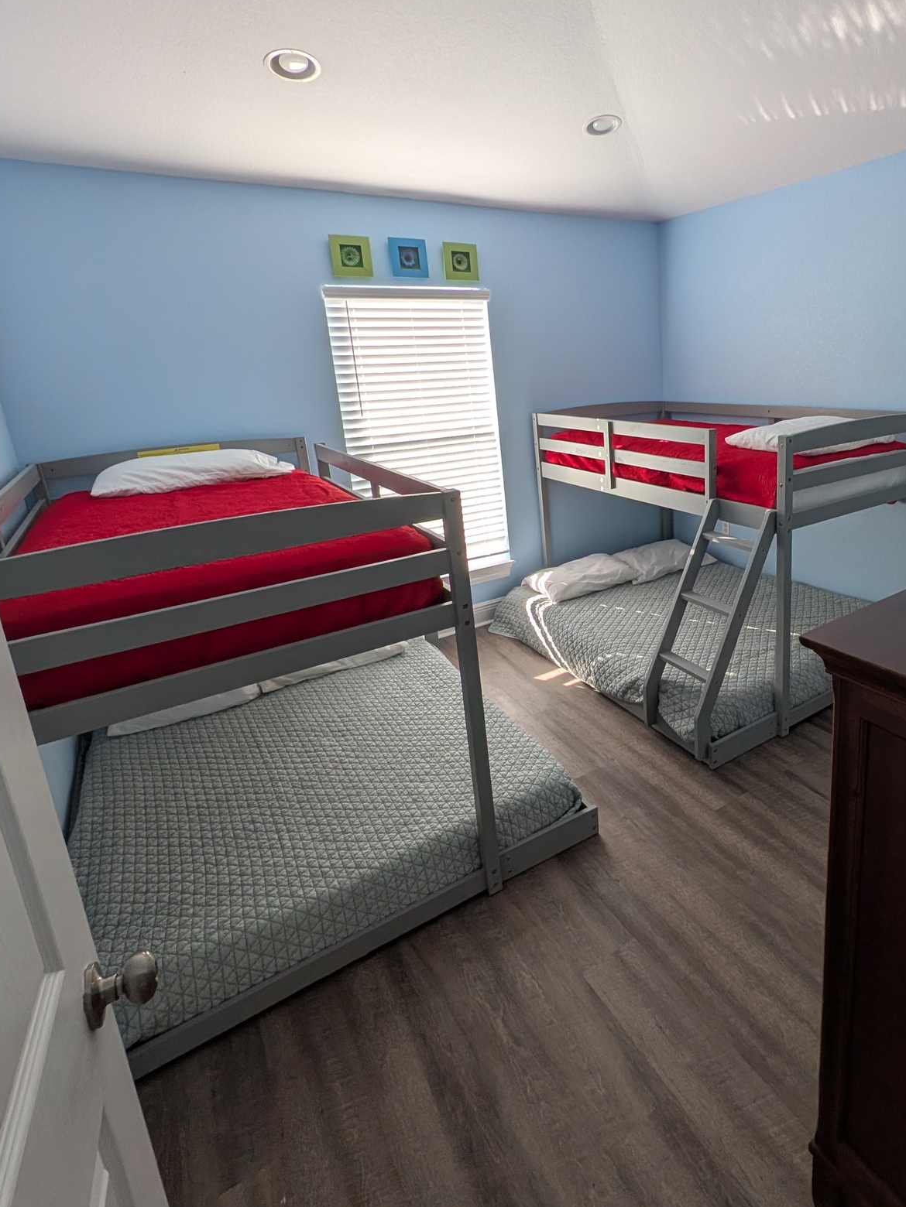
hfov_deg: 69.1
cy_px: 518
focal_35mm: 18
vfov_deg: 87.2
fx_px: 628
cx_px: 621
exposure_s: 1/70.6
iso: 41
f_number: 2.2
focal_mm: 1.54
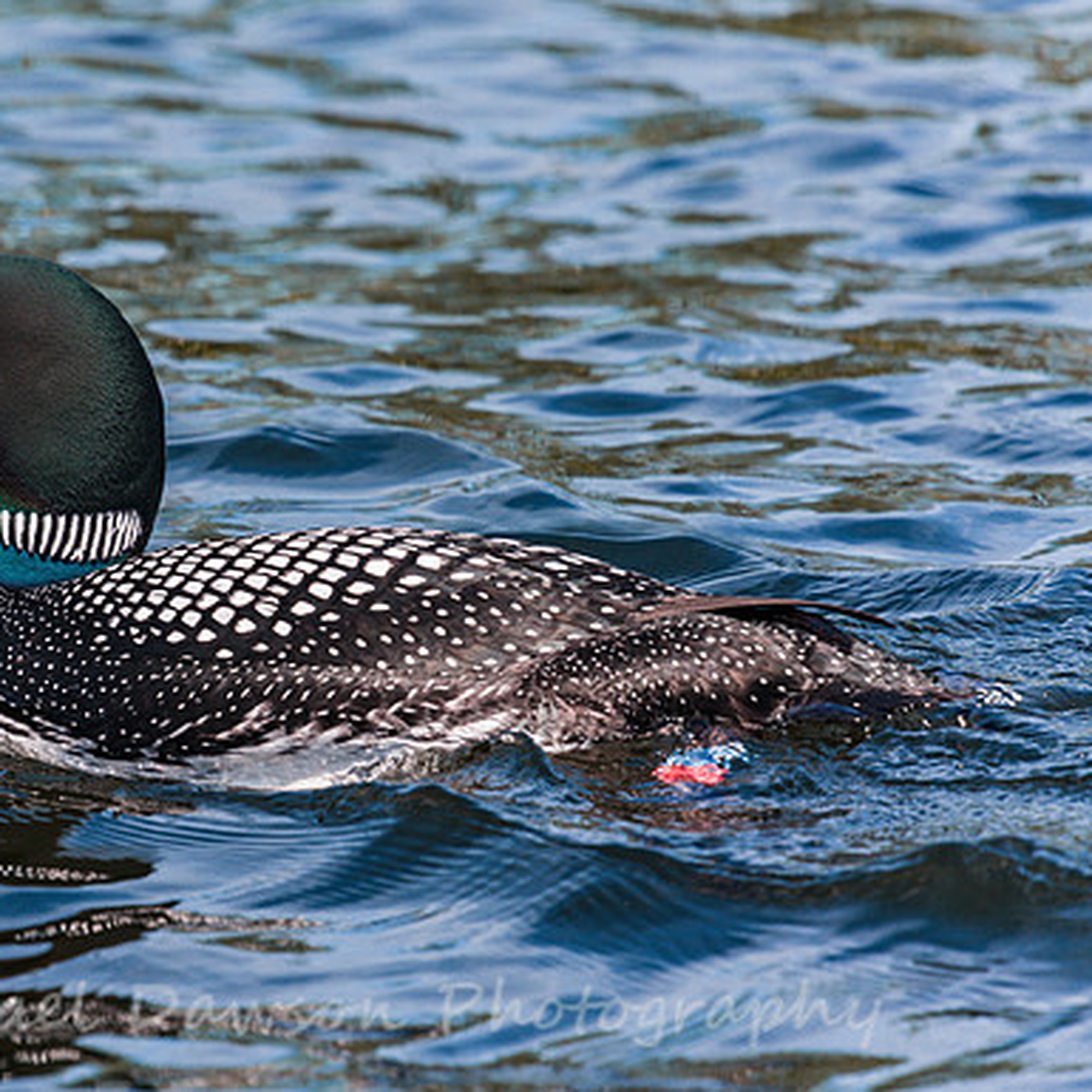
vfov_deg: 2.7
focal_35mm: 641
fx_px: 22878
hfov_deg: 2.7
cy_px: 546
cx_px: 289
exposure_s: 1/1000
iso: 500
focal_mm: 500
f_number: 8
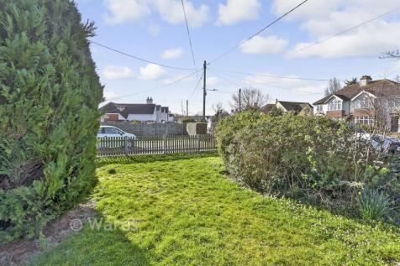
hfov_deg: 100.4
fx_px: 167
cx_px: 200
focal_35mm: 15
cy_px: 133
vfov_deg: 77.3
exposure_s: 1/200
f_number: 6.3
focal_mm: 10
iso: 160
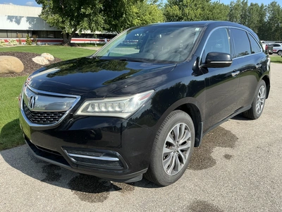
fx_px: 228
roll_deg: -1.5
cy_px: 106
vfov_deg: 49.7
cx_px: 141
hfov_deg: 63.4
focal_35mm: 28
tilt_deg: -15.2
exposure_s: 1/898
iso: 25
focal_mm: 3
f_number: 1.8
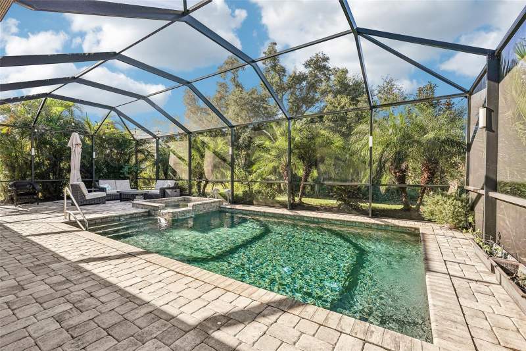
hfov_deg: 96.7
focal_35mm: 16
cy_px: 176
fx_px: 234
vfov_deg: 73.7
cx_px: 263
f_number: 8
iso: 400
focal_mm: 16
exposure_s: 1/250
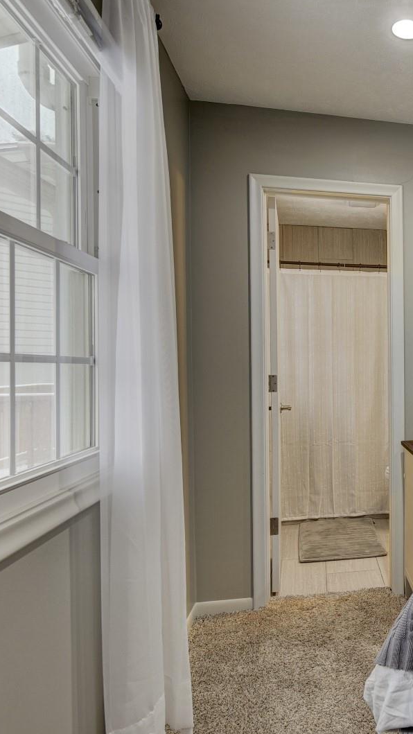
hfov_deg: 28.3
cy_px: 367
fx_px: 740
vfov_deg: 52.8
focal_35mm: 38
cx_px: 458
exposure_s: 1/13
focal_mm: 24
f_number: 8
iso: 400
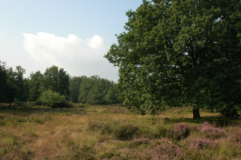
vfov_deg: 31.8
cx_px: 120
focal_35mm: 42
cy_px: 80
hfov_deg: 46.4
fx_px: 281
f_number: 10
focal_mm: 28
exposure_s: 1/200
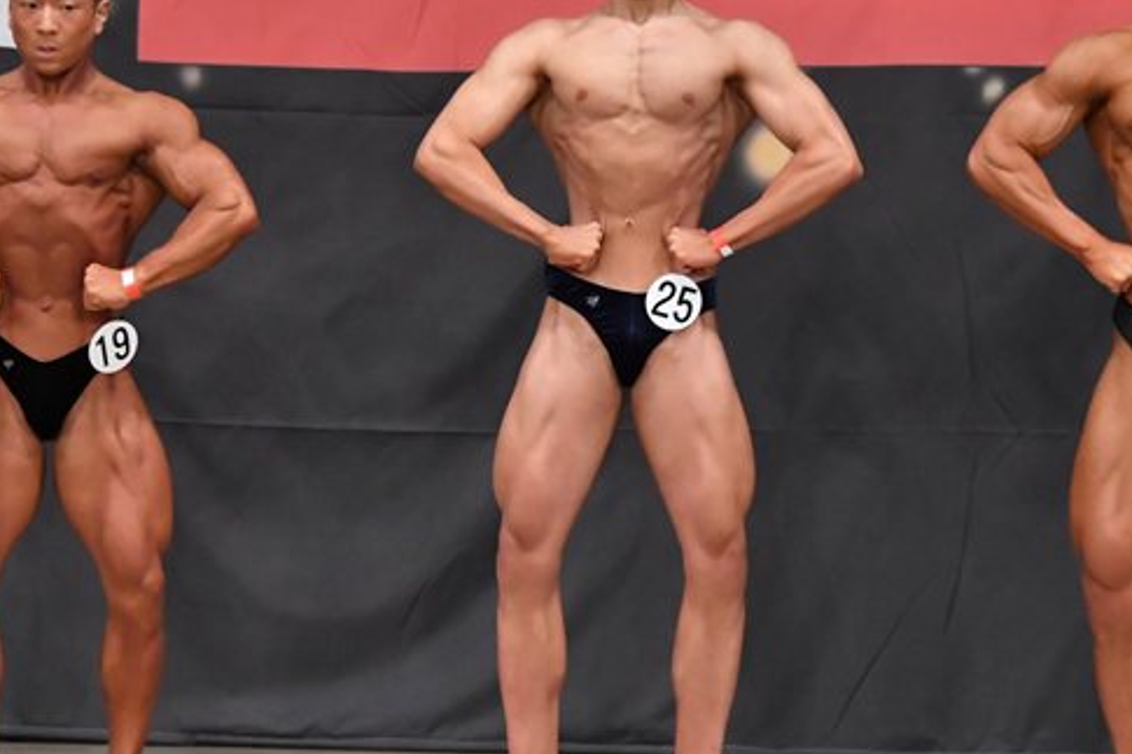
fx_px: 10153
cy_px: 341
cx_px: 372
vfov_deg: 4.3
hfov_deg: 6.4
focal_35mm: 323
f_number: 5.6
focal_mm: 135
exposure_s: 1/400
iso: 5000
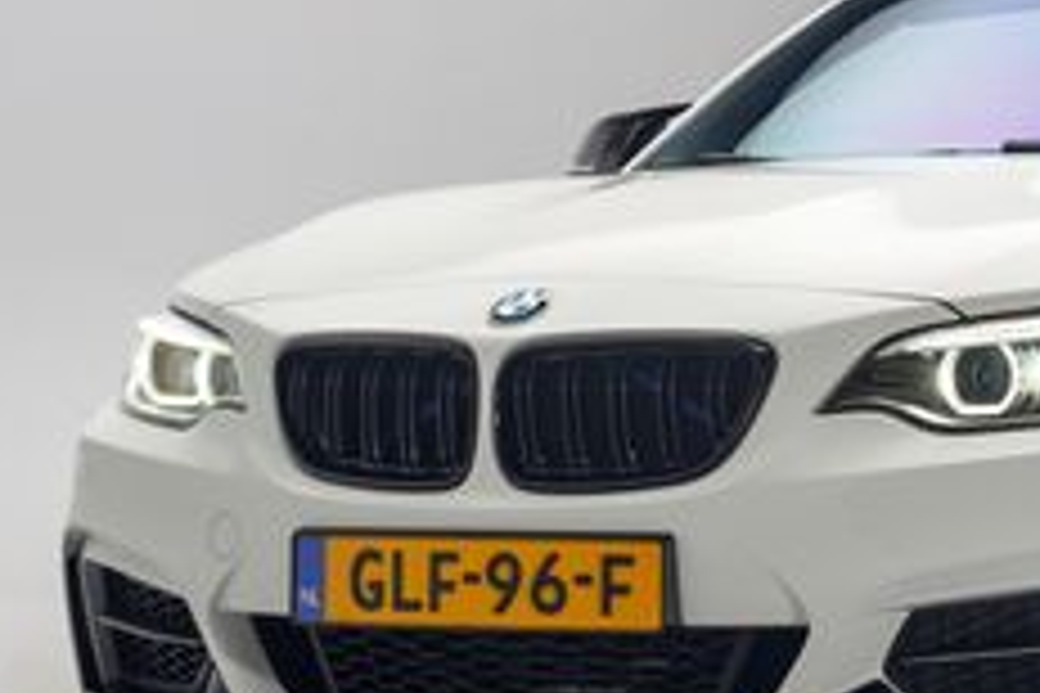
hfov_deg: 18.4
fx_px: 3120
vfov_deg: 12.7
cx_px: 1067
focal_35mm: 108
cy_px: 353
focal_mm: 50
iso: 100
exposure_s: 1/13
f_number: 4
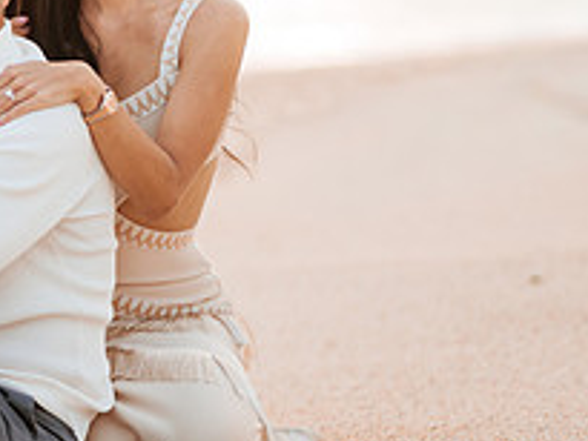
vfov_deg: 9.4
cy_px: 210
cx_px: -141
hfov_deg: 12.2
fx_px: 2685
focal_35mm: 158
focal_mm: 58
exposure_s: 1/6400
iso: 250
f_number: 1.4
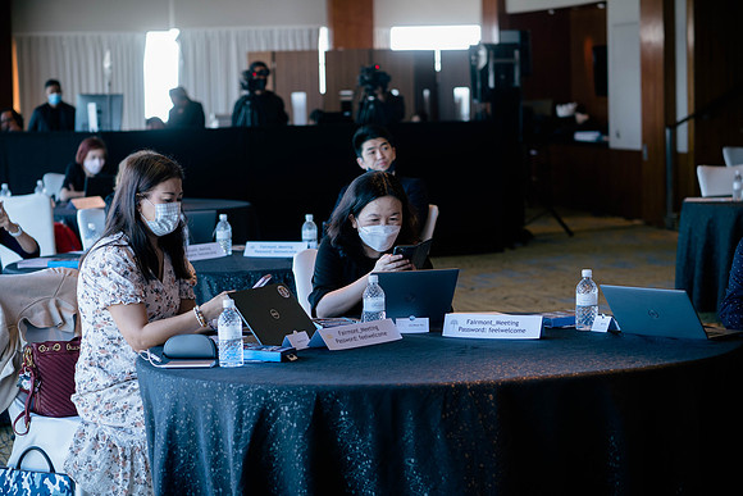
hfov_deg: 21.1
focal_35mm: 97
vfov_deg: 14.2
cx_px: 372
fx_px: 1997
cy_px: 248
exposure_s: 1/100
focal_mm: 45
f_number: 1.8
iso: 200
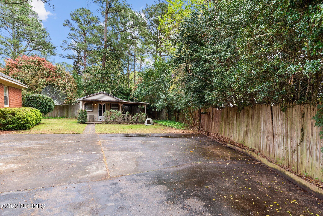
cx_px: 162
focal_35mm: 18
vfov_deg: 67.4
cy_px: 108
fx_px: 162
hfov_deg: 90.0
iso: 200
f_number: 8
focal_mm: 18
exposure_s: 1/80
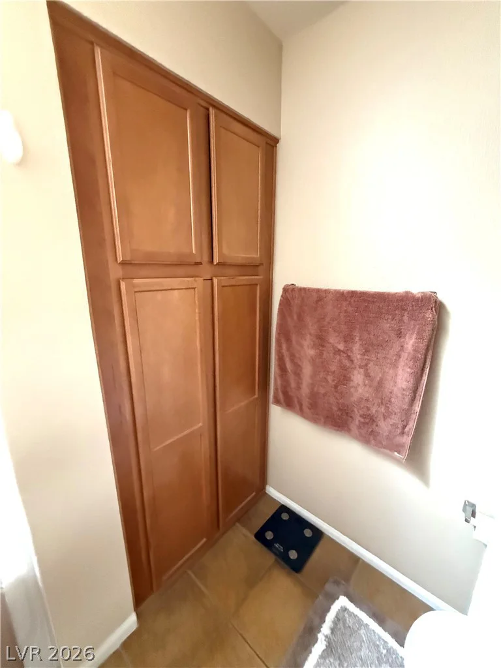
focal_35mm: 14
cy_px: 334
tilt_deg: -12.7
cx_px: 250
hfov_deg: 85.7
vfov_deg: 102.1
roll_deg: -1.1
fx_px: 270
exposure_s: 1/60
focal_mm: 2.22
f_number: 2.2
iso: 1250
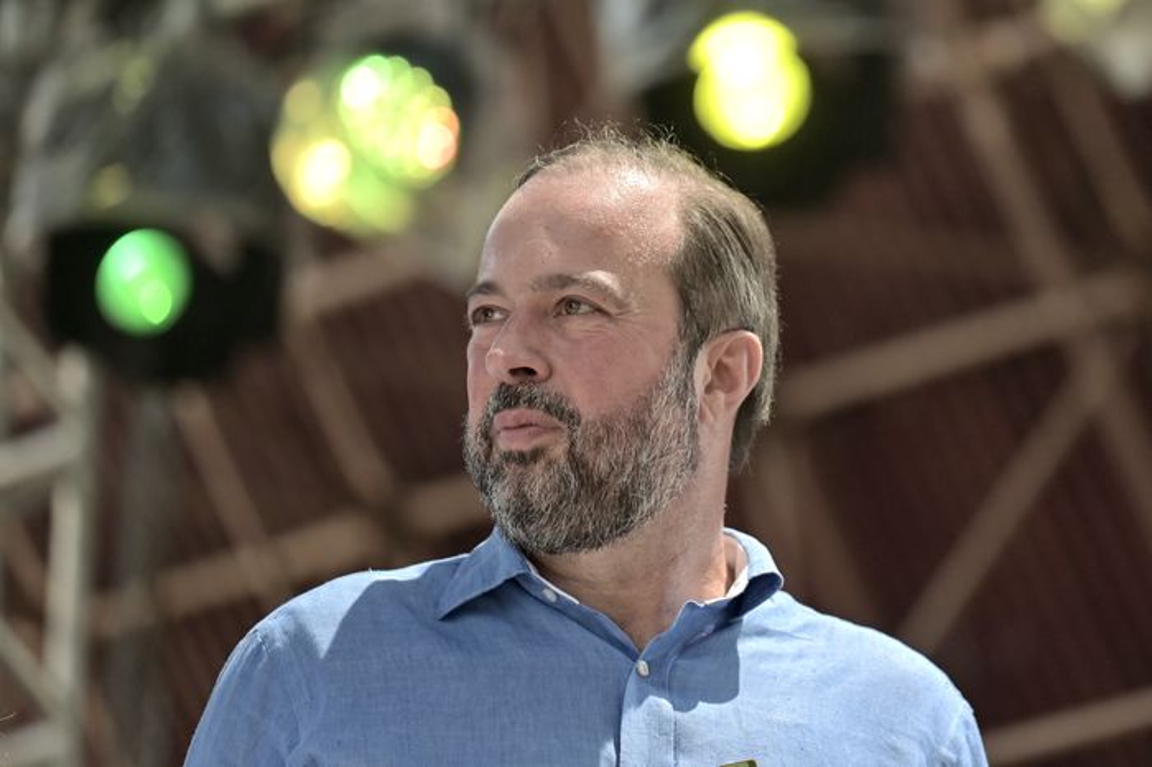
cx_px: 576
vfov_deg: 6.9
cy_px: 384
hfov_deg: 10.3
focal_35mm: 200
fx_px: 6397
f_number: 4
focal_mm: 200
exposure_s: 1/1000
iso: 400
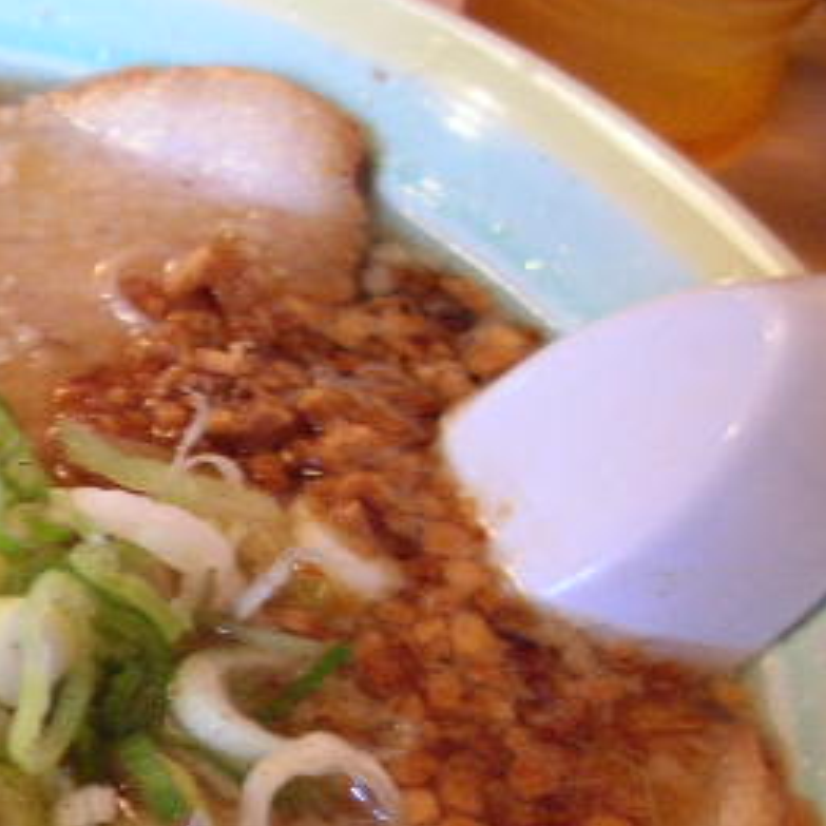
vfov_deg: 22.2
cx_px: -133
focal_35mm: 76
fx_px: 2052
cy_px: 750
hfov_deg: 21.3
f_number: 2.8
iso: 133
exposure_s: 1/6.1
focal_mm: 5.8
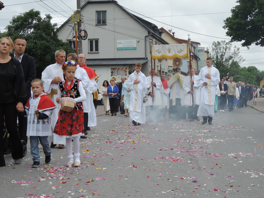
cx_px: 132
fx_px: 572
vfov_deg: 19.6
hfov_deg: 26.0
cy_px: 99
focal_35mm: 75
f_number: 3.9
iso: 80
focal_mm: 13.3
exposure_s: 1/400
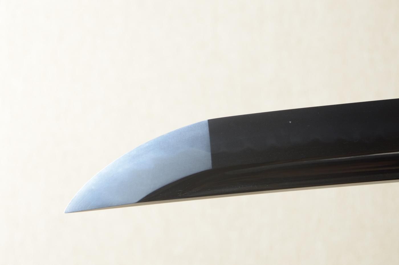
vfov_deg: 9.6
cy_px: 132
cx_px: 200
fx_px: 1578
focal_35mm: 142
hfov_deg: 14.4
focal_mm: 95
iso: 400
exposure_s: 1/1.6
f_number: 11
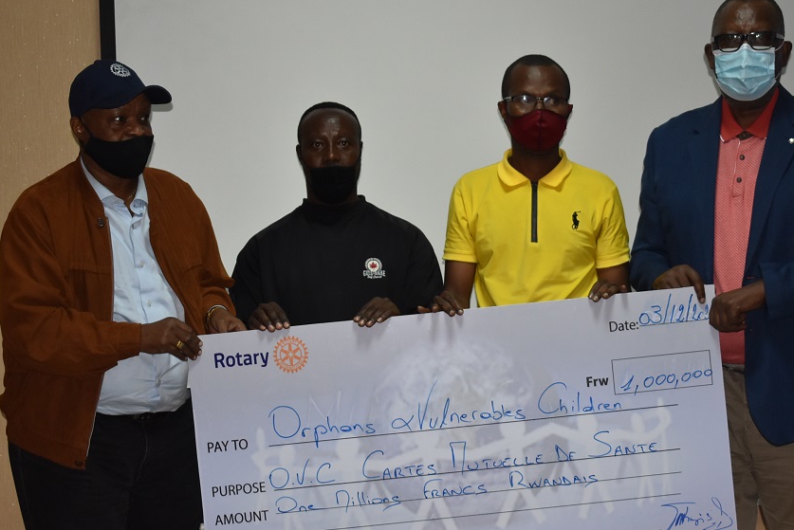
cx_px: 454
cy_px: 272
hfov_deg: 25.1
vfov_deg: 17.0
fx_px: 1778
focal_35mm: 81
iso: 1100
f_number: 5
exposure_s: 1/60
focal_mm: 45
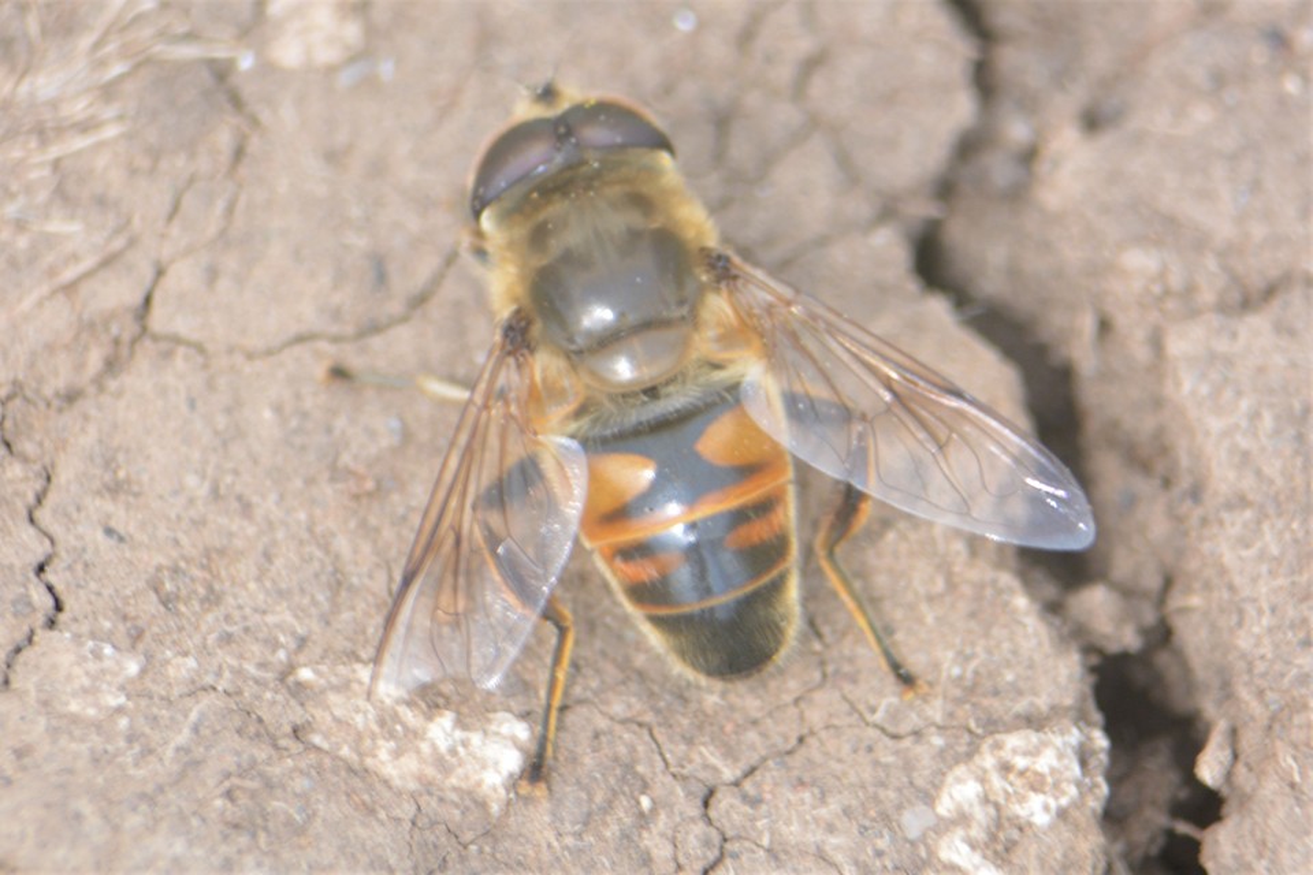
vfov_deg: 3.1
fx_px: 16411
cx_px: 656
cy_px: 438
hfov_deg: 4.6
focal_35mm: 450
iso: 360
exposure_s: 1/125
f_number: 8
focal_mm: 300
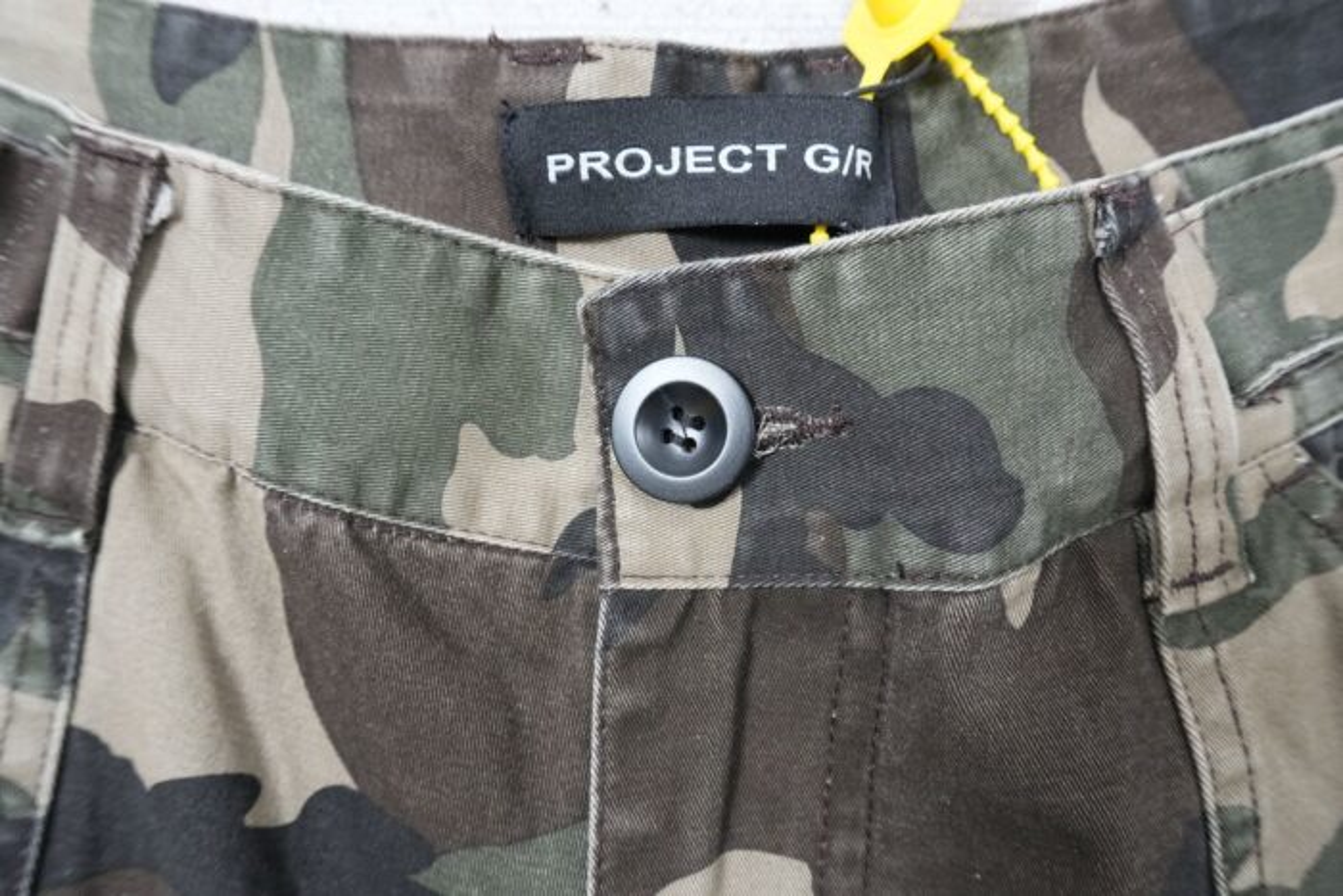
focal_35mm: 24
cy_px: 448
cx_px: 672
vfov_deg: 53.2
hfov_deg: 73.7
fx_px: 895
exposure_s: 1/100
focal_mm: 16
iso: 1600
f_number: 8
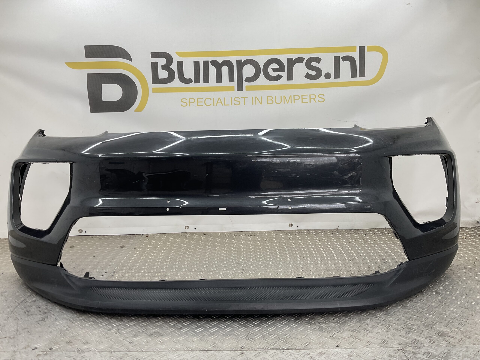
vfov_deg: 48.2
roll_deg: +0.8
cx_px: 240
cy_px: 180
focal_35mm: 29
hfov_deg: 61.7
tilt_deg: -9.4
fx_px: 402
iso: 20
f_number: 1.8
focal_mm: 3
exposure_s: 1/100
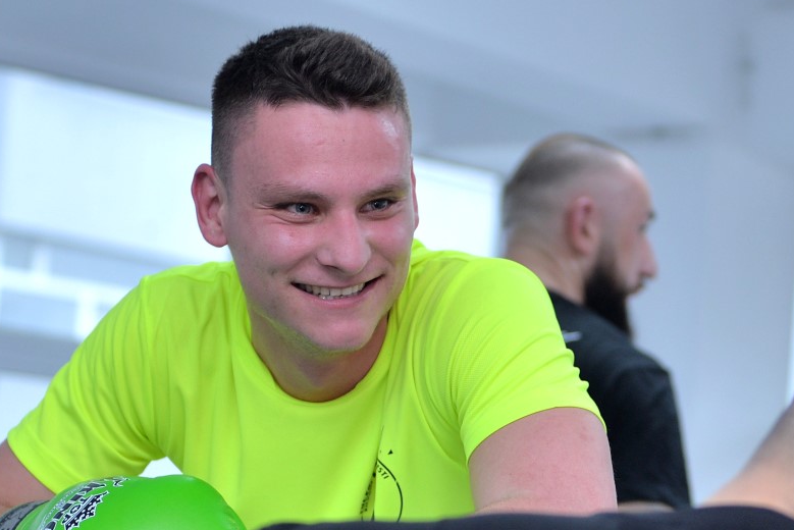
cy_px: 342
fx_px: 3177
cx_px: 465
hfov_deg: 14.2
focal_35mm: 144
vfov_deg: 9.5
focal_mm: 52
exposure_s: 1/200
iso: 400
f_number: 2.8
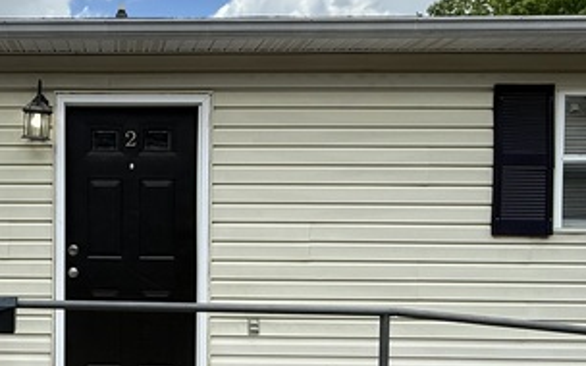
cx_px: 106
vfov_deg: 32.6
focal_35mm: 39
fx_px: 623
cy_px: 231
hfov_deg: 47.3
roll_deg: -0.1
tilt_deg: -0.5
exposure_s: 1/1087
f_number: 2.2
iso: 64
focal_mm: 2.22
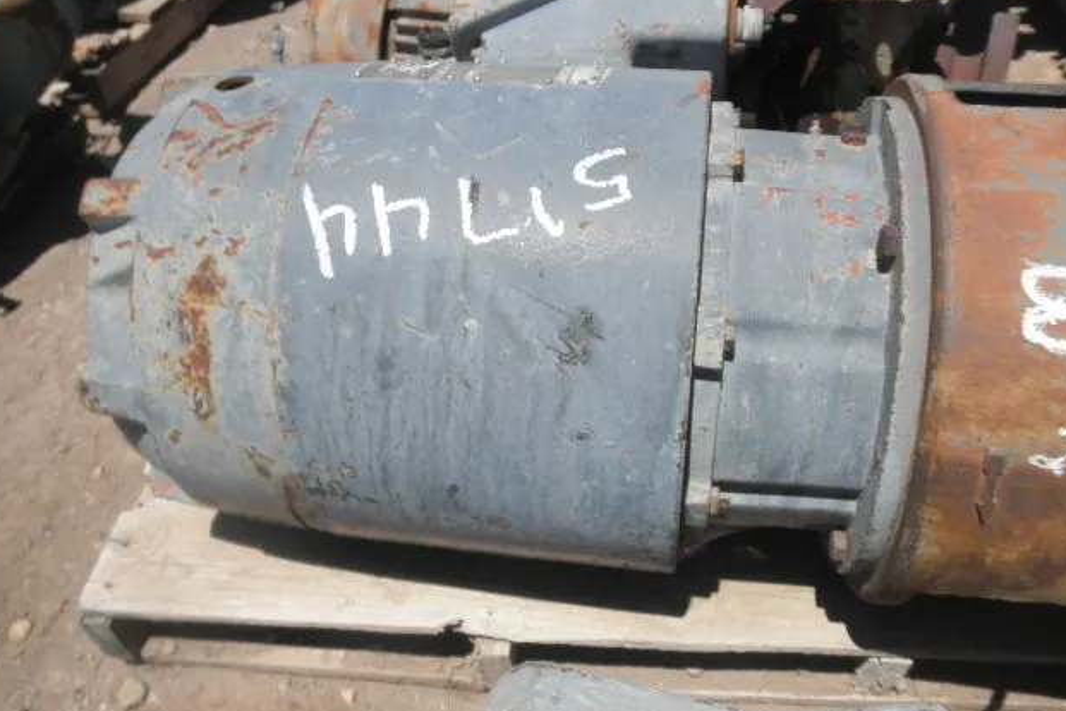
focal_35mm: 30
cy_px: 311
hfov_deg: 61.9
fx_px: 888
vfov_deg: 43.5
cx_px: 525
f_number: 8.5
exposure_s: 1/160
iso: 64
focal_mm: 5
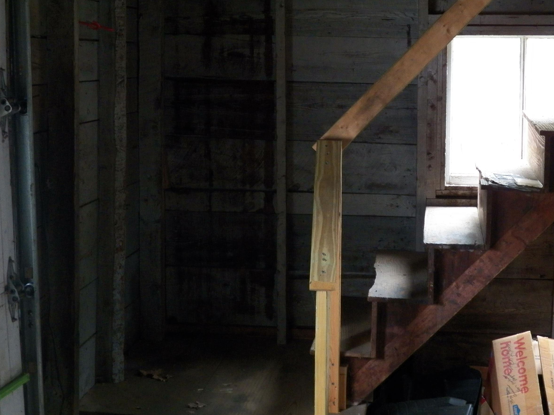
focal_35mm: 65
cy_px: 148
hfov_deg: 29.8
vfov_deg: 22.5
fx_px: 1040
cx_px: 312
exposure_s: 1/40
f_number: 3.2
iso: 400
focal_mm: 8.9
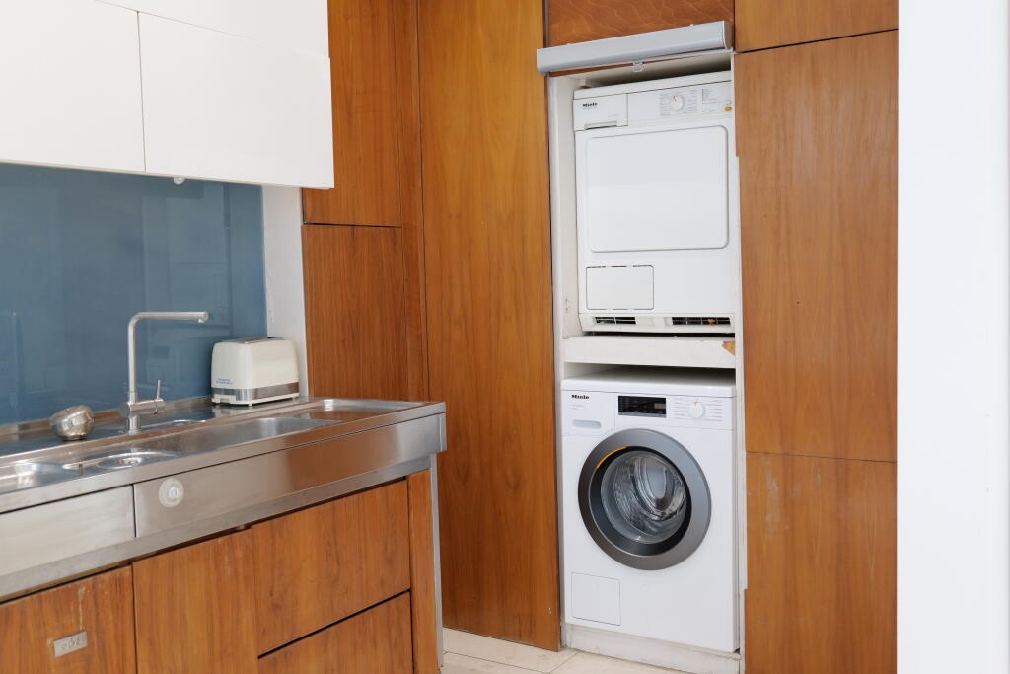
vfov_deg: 36.9
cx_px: 505
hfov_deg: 53.1
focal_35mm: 36
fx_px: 1010
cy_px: 337
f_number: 6.1
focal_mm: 36
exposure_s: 1/60
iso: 2000
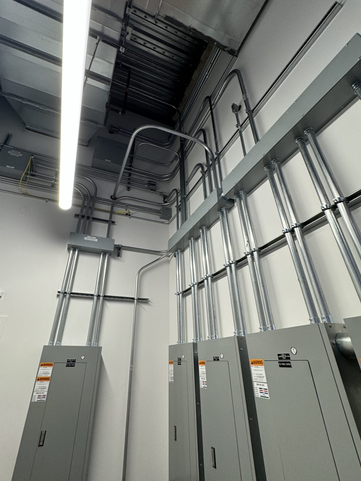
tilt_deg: +28.3
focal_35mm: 17
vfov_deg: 91.0
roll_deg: +0.0
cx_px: 171
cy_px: 229
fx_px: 236
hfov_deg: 74.7
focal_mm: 2.22
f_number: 2.2
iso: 160
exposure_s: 1/60
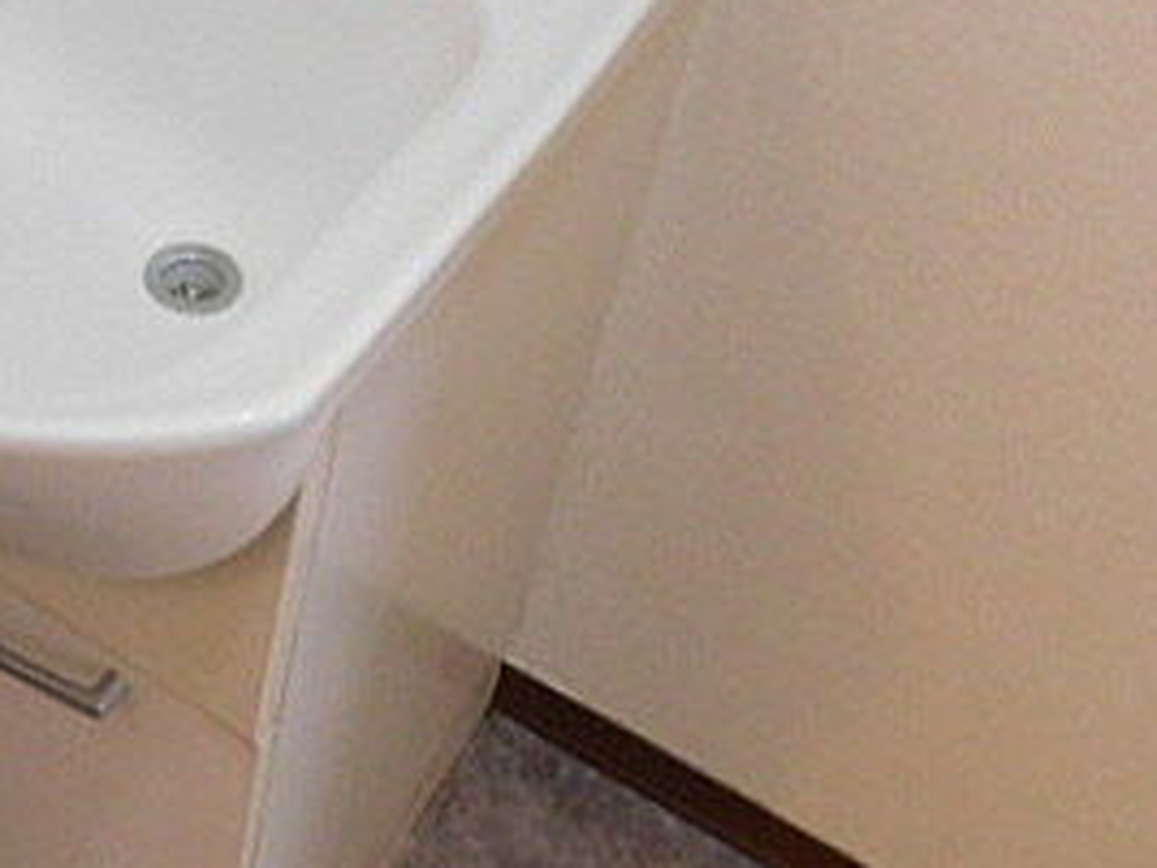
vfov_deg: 25.5
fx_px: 1838
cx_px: -4
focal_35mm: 55
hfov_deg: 32.1
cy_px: 48
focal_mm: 4
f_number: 3
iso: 400
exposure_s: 1/15
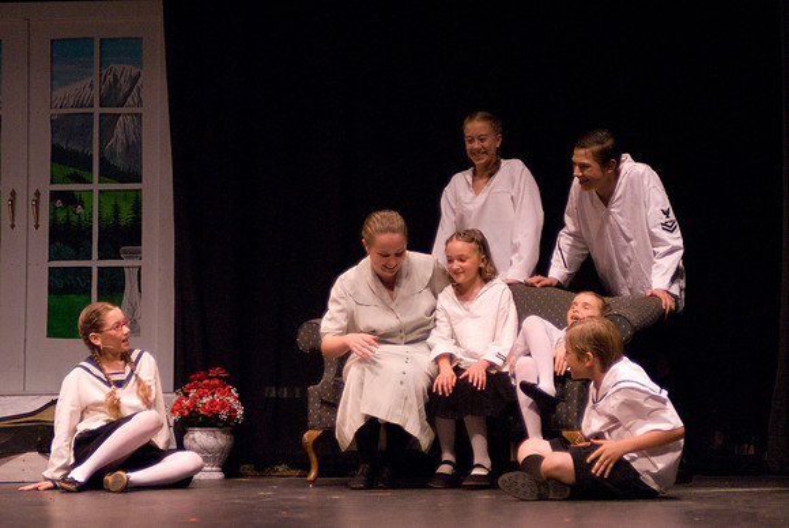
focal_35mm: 102
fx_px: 2238
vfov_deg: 13.5
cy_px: 264
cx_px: 394
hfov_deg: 20.0
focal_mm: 68
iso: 1600
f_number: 2.8
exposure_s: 1/250
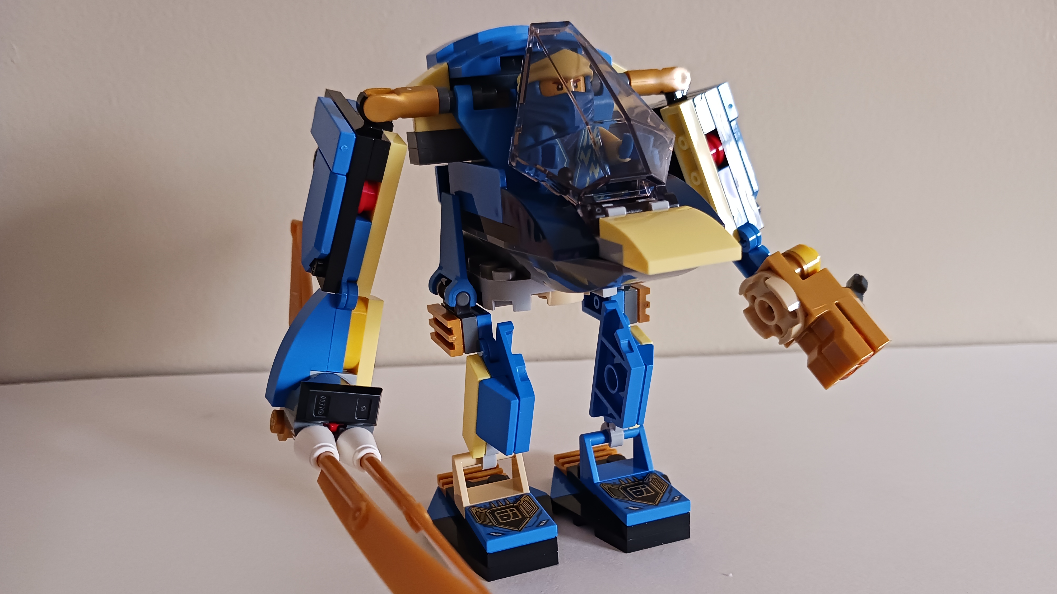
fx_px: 841
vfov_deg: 38.7
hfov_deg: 64.3
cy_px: 367
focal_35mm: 30
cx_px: 525
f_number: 1.8
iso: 500
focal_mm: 4
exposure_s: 1/20
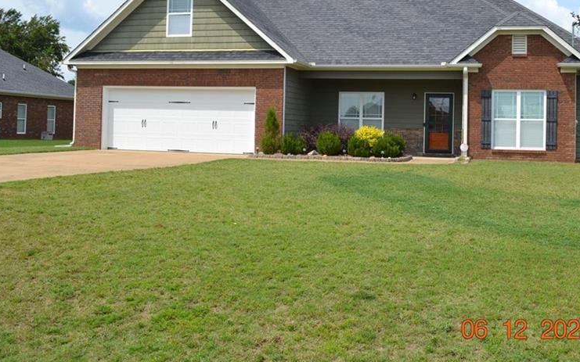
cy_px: 103
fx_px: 601
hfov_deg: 51.2
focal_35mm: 38
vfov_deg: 33.1
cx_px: 348
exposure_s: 1/250
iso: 100
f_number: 8
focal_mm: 18
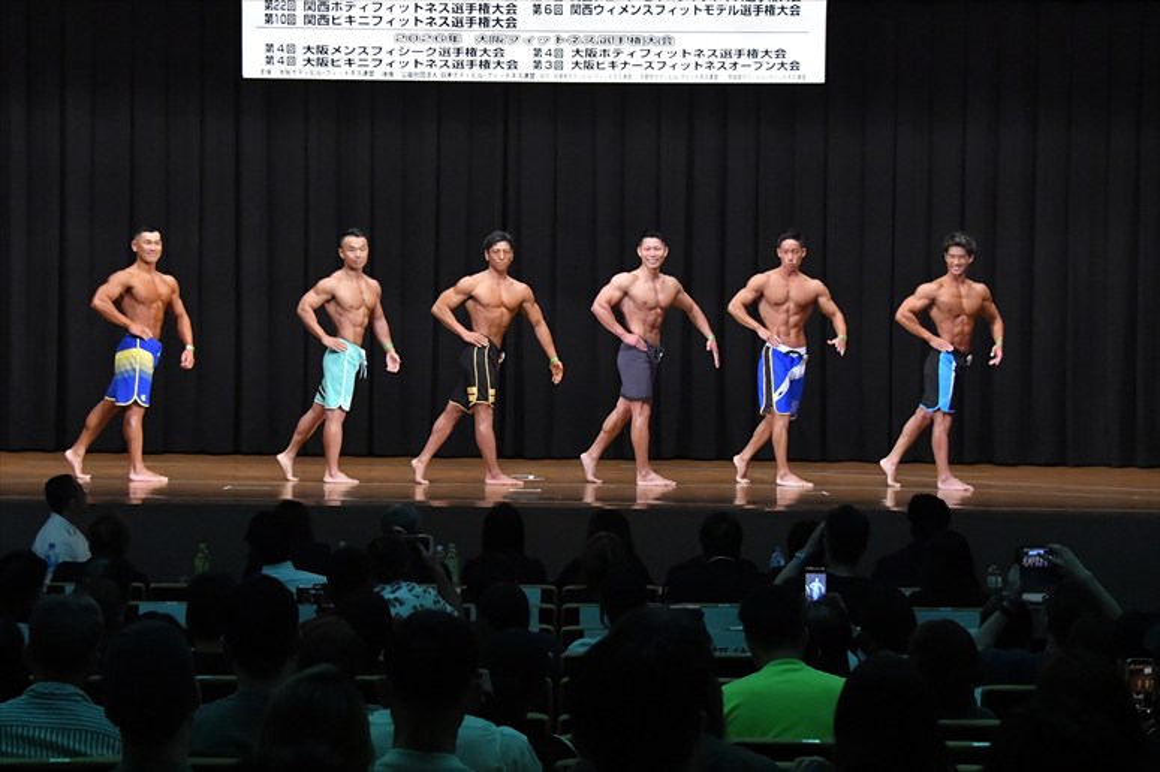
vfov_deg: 15.7
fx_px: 2802
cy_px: 386
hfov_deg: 23.4
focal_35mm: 87
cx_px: 580
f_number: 5.6
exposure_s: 1/400
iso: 8000
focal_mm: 58
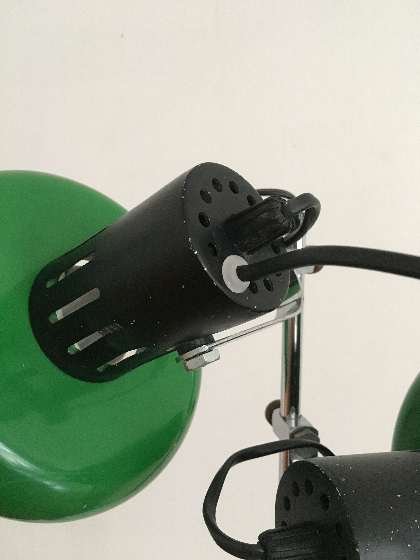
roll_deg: -0.5
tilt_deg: -4.1
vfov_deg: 61.7
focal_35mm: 29
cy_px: 280
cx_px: 210
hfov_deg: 48.2
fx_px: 469
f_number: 2.2
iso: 200
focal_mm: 4.15
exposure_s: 1/17
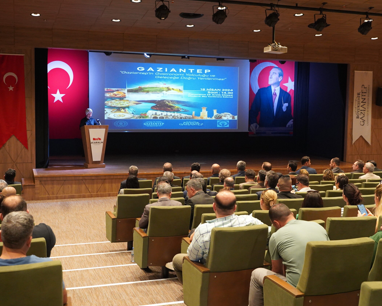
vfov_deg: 32.1
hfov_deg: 39.5
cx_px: 206
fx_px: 531
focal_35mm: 47
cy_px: 155
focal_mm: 41
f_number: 4
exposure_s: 1/160
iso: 5000
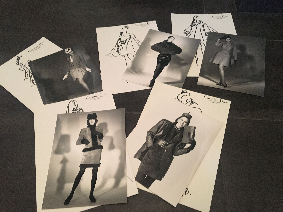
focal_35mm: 29
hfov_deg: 61.7
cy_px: 106
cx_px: 142
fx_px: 237
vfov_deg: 48.2
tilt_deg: -54.9
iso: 320
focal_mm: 4.15
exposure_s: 1/17
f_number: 2.2
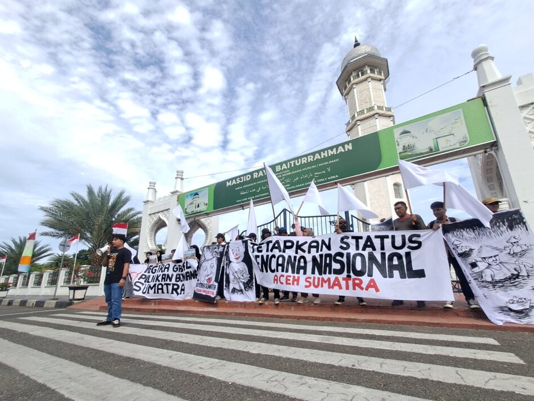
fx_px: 216
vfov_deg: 85.5
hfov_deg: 102.0
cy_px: 215
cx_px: 280
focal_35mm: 14
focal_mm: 1.42
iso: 40
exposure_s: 1/887
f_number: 2.2
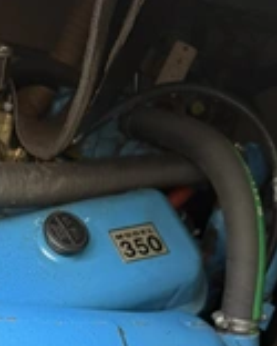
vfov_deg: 28.1
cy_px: 397
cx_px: 16
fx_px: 614
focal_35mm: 60
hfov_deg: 24.5
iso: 250
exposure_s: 1/60
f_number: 1.78
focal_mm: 6.76
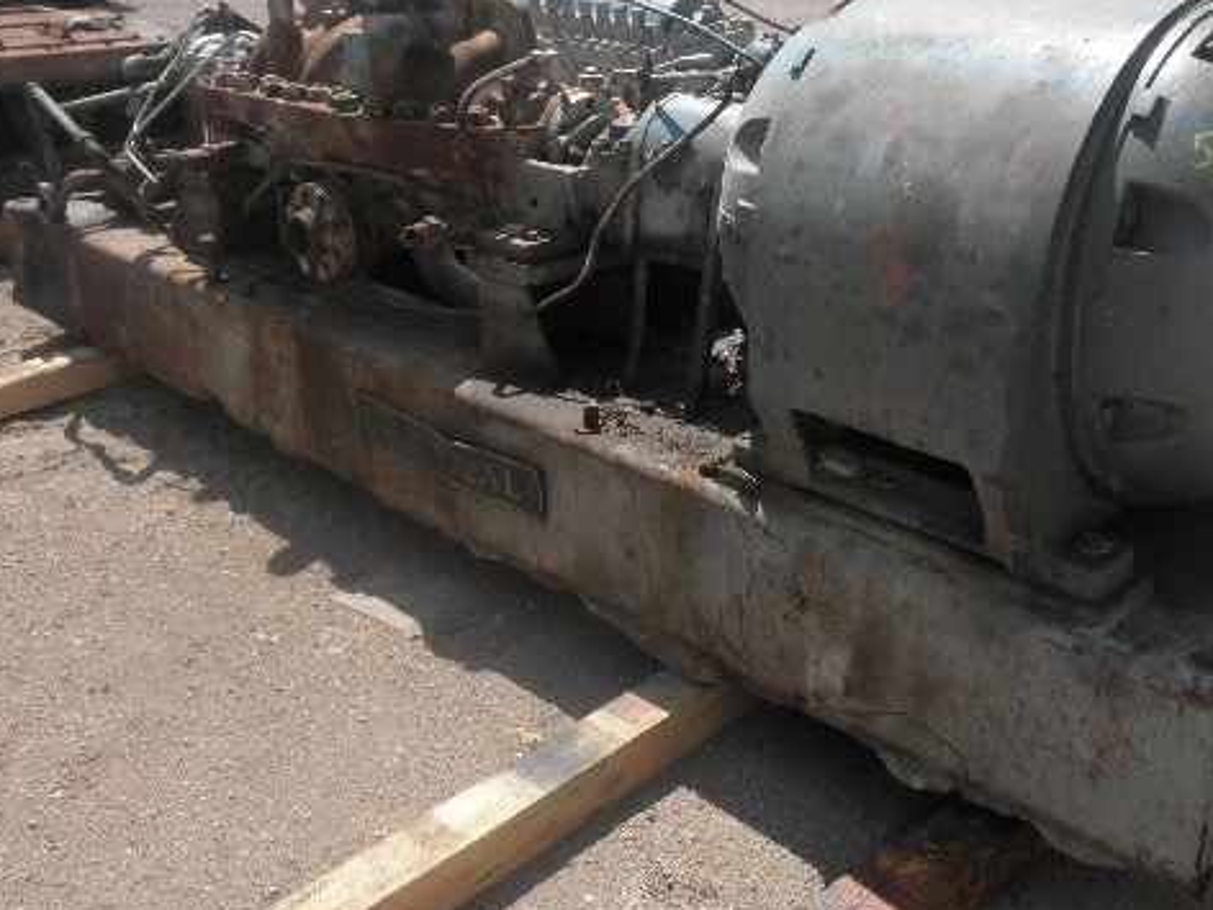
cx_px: 722
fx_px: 1332
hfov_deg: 48.7
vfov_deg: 37.7
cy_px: 429
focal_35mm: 38
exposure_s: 1/100
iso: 64
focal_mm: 5
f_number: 8.5
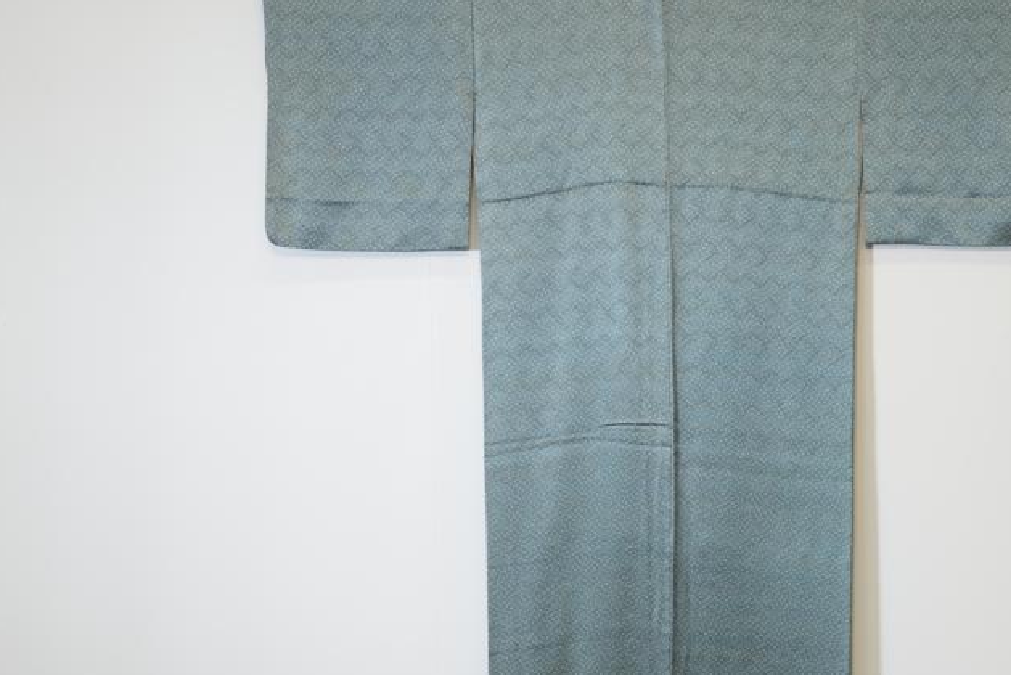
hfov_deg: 24.9
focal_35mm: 81
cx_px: 685
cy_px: 444
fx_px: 2276
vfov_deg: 16.8
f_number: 4
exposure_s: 1/50
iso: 400
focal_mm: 47
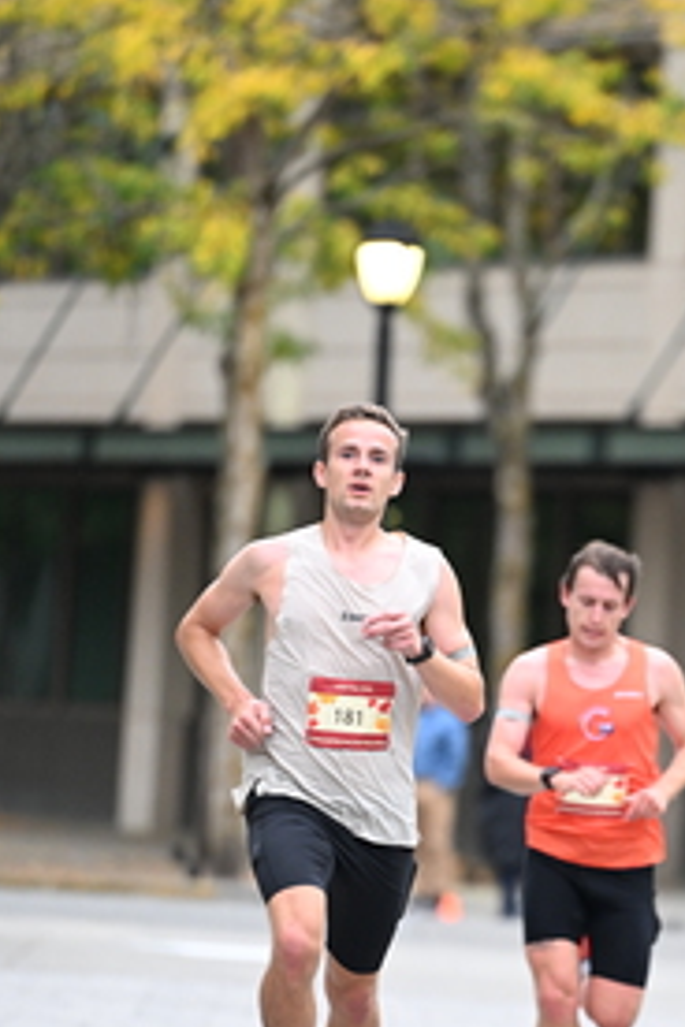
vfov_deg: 5.2
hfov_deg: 3.5
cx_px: 575
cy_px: 740
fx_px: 11359
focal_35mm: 398
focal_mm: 200
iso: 1600
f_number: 2.8
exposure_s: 1/640
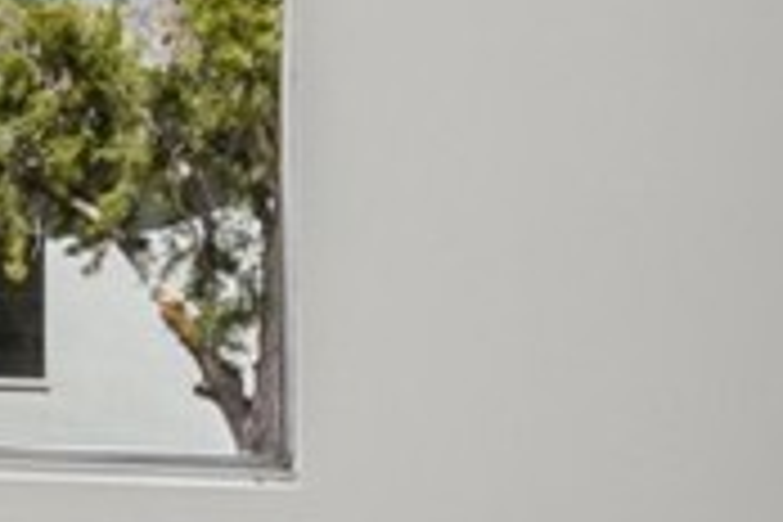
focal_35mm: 159
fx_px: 3458
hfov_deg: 10.6
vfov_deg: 8.6
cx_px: -1228
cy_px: 259
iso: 200
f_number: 8
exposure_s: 1/30
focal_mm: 27
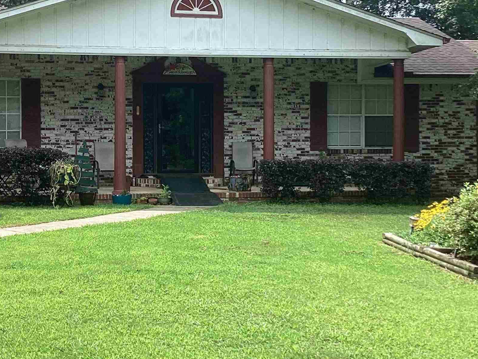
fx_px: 828
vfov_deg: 24.4
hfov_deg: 32.1
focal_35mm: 60
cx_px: 189
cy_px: 154
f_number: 2.4
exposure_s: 1/476
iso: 25
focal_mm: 3.3
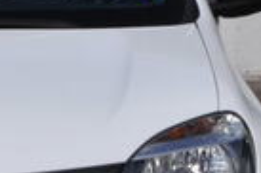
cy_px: 86
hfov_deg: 6.6
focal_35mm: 306
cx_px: -137
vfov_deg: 4.5
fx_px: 2215
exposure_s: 1/640
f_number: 13
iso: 200
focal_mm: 35
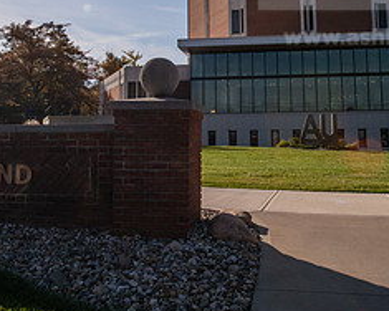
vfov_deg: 33.4
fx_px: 507
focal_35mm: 44
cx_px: 209
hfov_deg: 42.0
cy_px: 72
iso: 250
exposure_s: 1/320
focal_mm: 19
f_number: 22
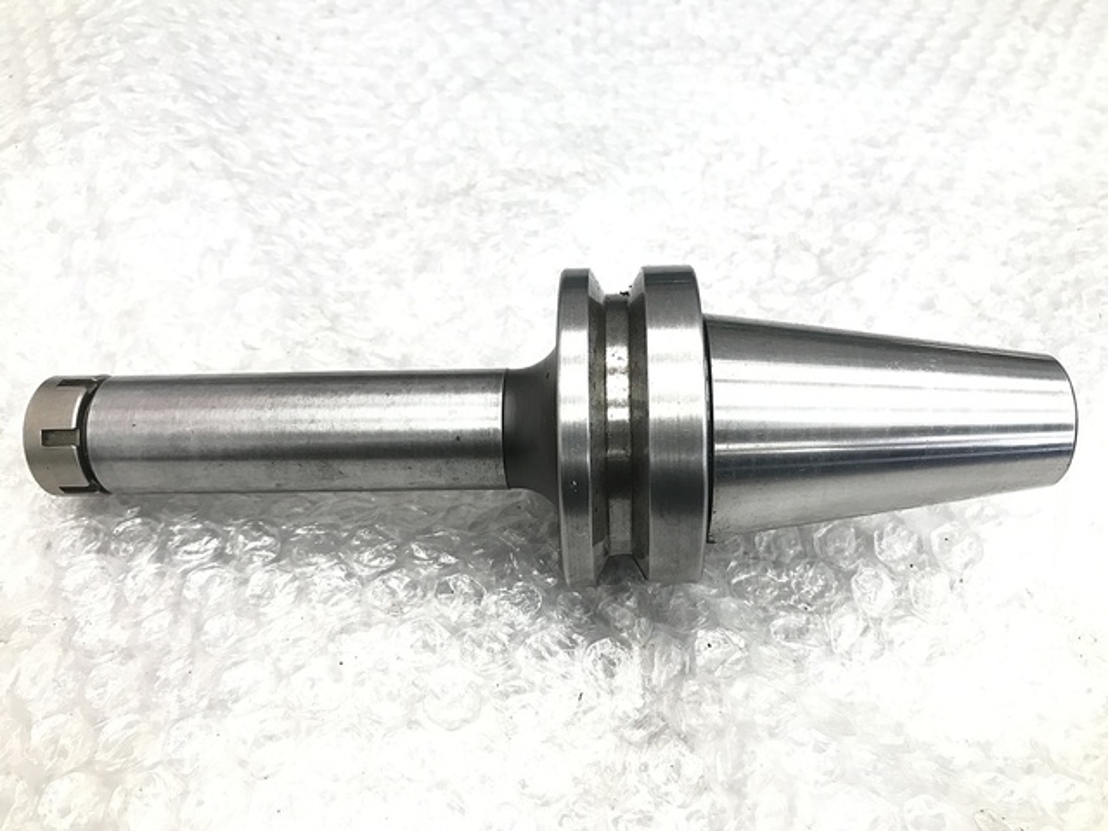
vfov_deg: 49.7
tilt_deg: -50.5
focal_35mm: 28
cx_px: 554
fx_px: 896
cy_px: 416
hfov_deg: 63.4
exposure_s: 1/20
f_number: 1.8
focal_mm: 3.99
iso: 40
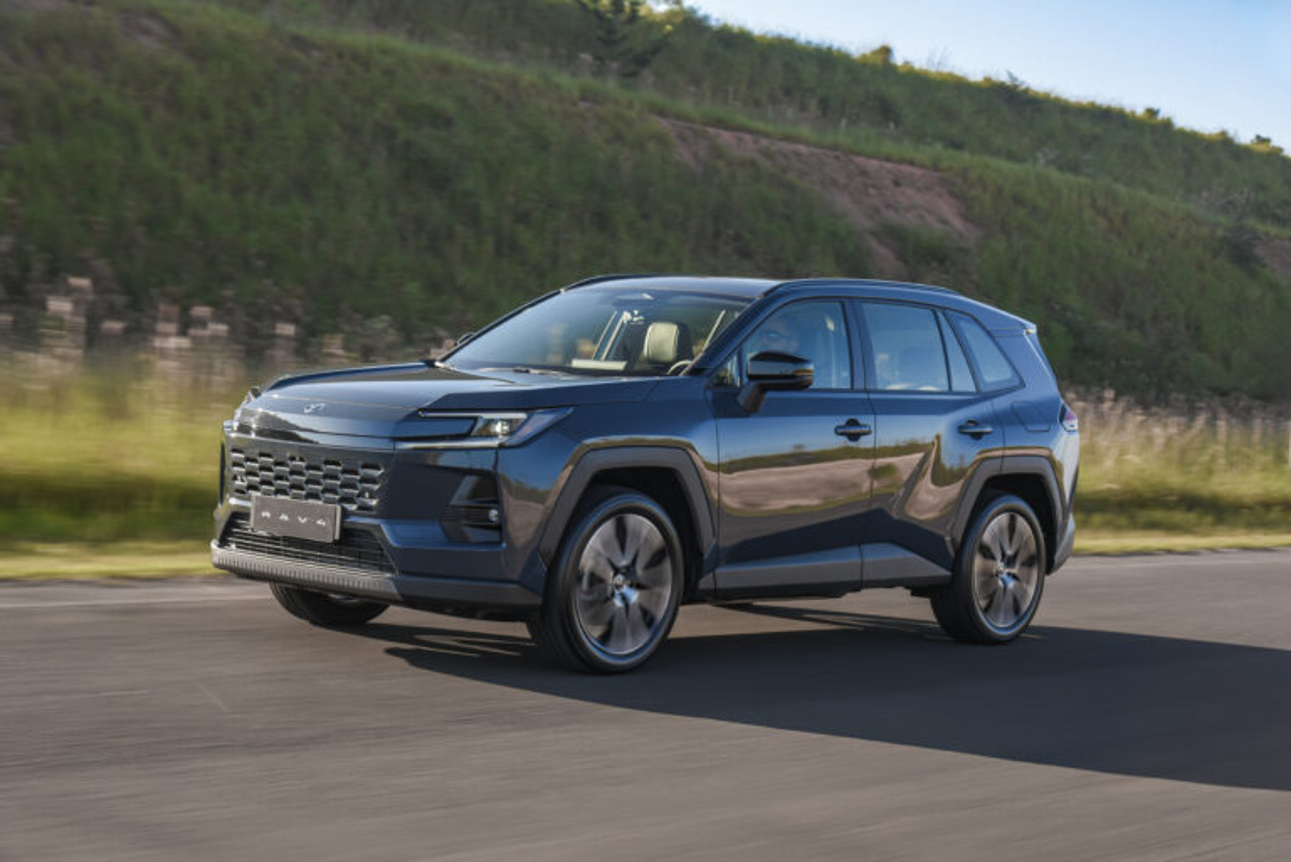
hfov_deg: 32.4
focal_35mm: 62
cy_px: 431
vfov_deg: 21.9
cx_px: 646
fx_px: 2225
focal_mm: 62
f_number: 8
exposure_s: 1/60
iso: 200
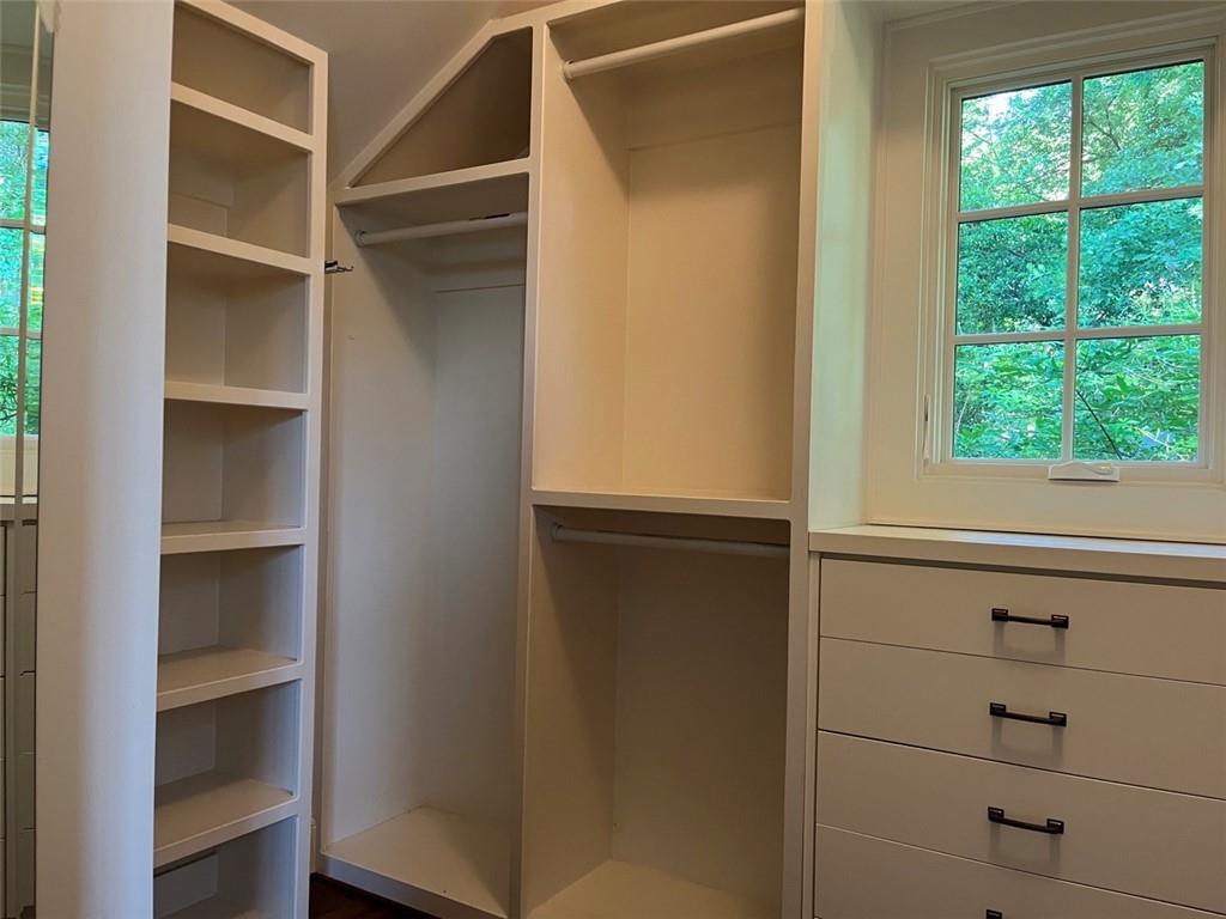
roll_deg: -1.5
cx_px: 613
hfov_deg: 67.3
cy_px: 460
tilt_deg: -0.3
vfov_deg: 53.1
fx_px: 921
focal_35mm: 26
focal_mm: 5.1
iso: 200
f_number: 1.6
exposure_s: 1/60
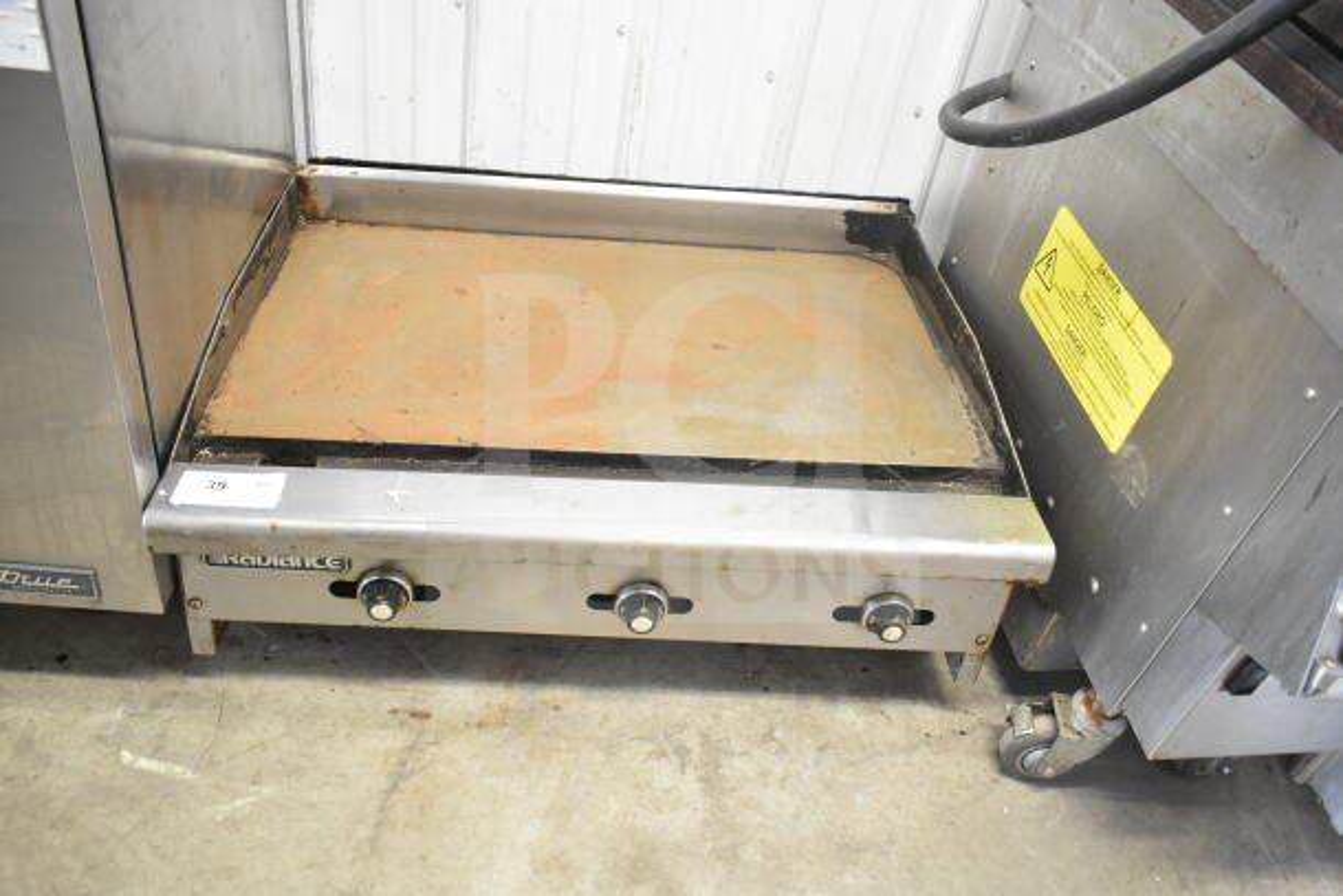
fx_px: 1119
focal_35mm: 30
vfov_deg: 43.6
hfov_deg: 61.9
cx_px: 672
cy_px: 448
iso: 1800
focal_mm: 20
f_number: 3.8
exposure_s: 1/30
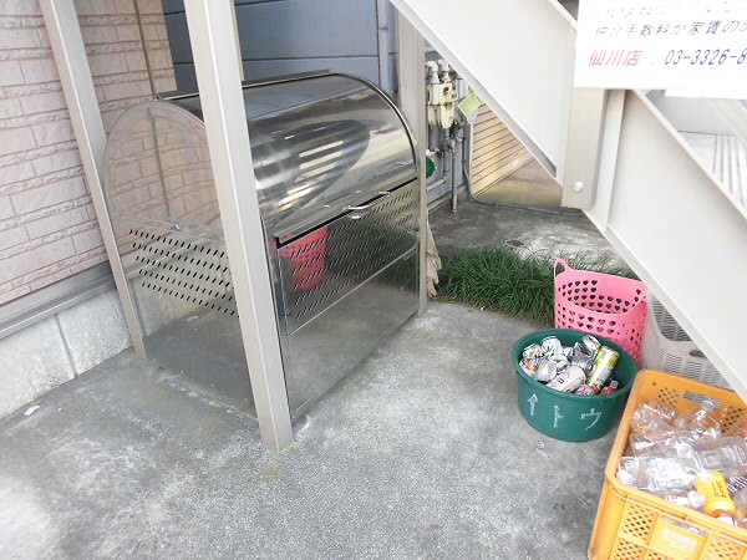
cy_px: 280
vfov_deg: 56.8
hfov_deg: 71.6
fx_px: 518
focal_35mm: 24
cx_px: 374
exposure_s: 1/60
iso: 160
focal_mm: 4.3
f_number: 3.1
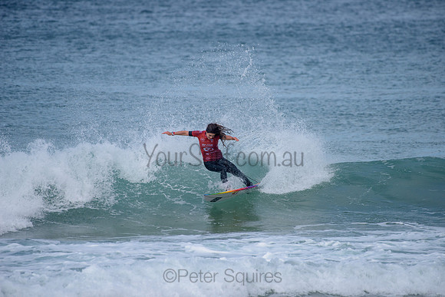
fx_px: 6182
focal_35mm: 500
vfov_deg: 2.8
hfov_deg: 4.1
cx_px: 222
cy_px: 148
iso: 250
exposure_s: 1/2500
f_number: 6.3
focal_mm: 500
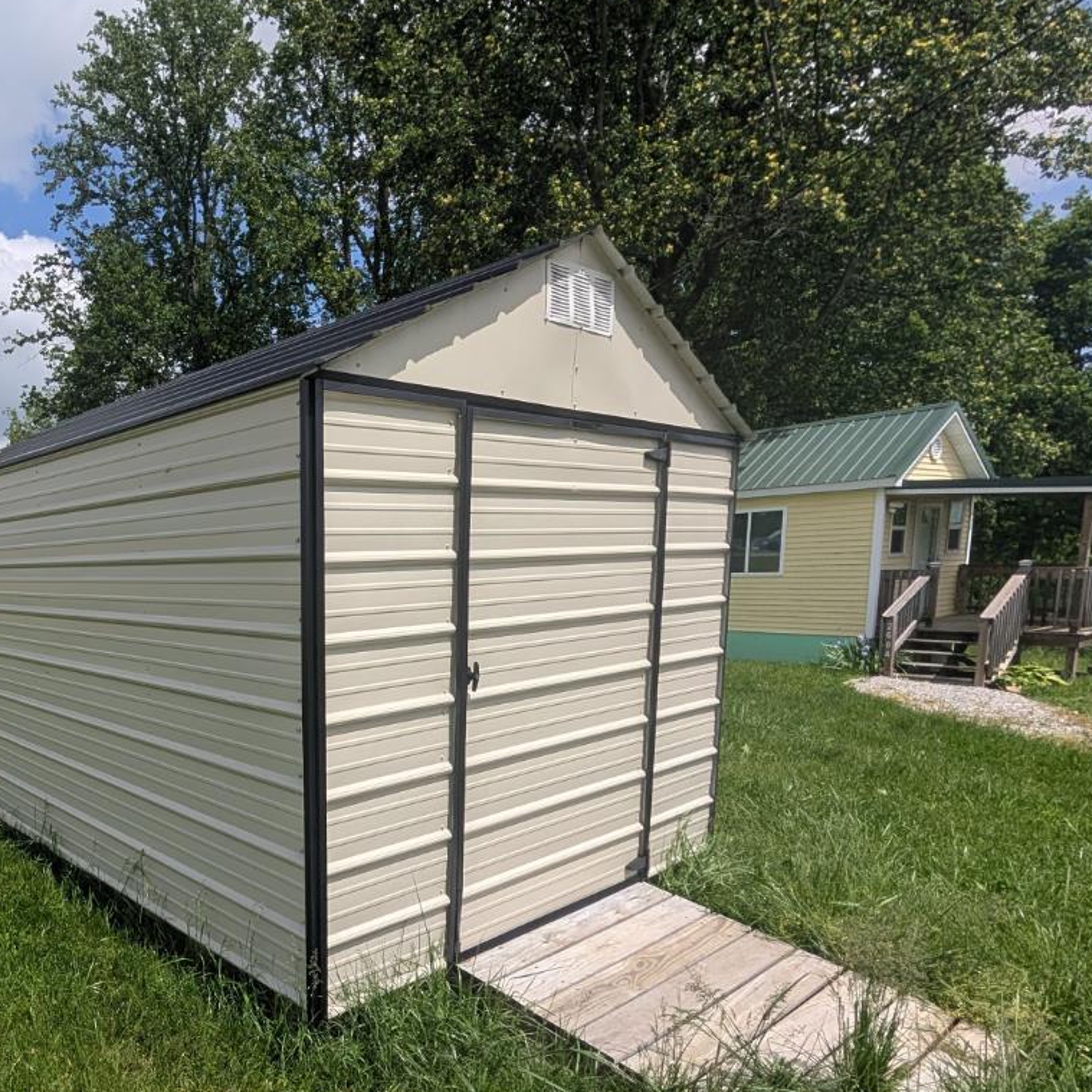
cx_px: 187
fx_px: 749
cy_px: 678
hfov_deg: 64.4
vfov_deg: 71.0
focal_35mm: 21
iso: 55
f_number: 1.7
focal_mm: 2.02
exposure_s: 1/4505
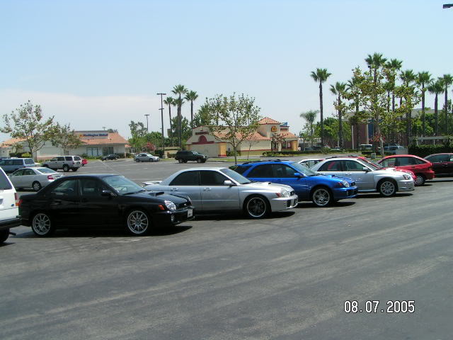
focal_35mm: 38
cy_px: 170
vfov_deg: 37.7
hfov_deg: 49.0
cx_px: 226
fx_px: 497
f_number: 5.6
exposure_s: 1/320
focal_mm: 5.8
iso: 50
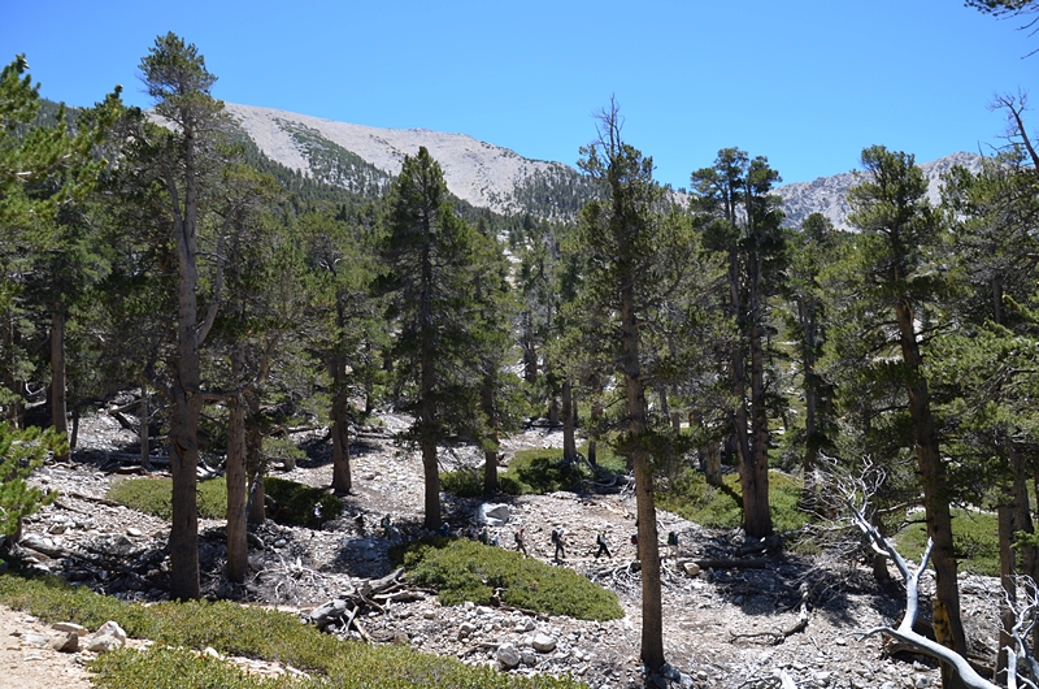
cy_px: 344
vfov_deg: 43.4
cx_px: 520
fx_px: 864
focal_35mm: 30
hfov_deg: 62.0
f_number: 6.3
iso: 100
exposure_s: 1/250
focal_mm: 20
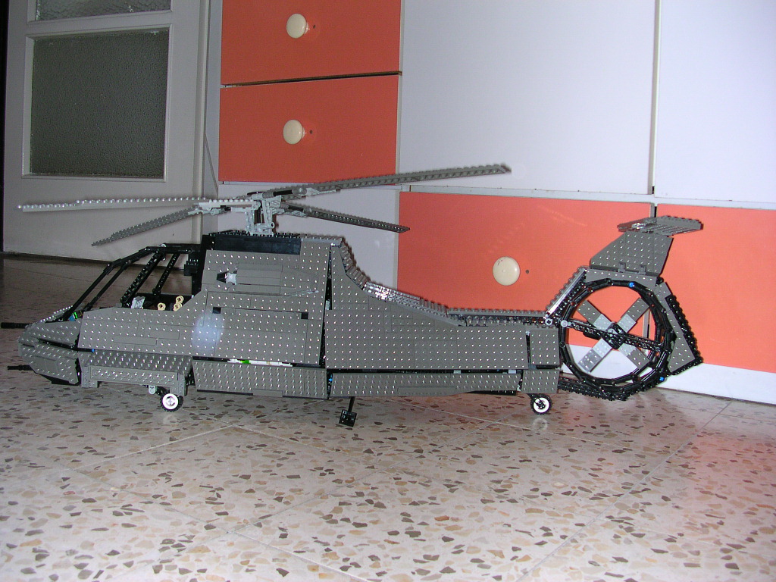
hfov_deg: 50.1
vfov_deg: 38.7
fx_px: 829
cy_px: 291
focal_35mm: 37
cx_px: 388
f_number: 2.7
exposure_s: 1/60
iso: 100
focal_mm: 5.6
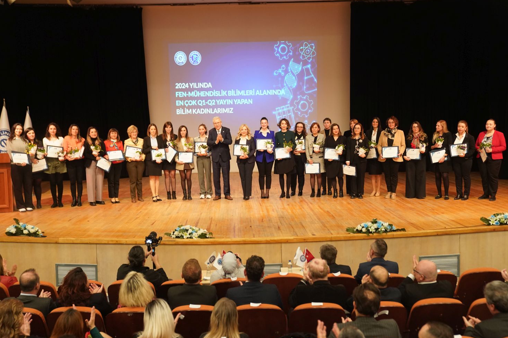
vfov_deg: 34.2
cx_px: 248
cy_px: 170
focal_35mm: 39
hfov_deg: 49.6
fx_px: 550
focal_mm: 38
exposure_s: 1/100
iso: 3200
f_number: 3.2
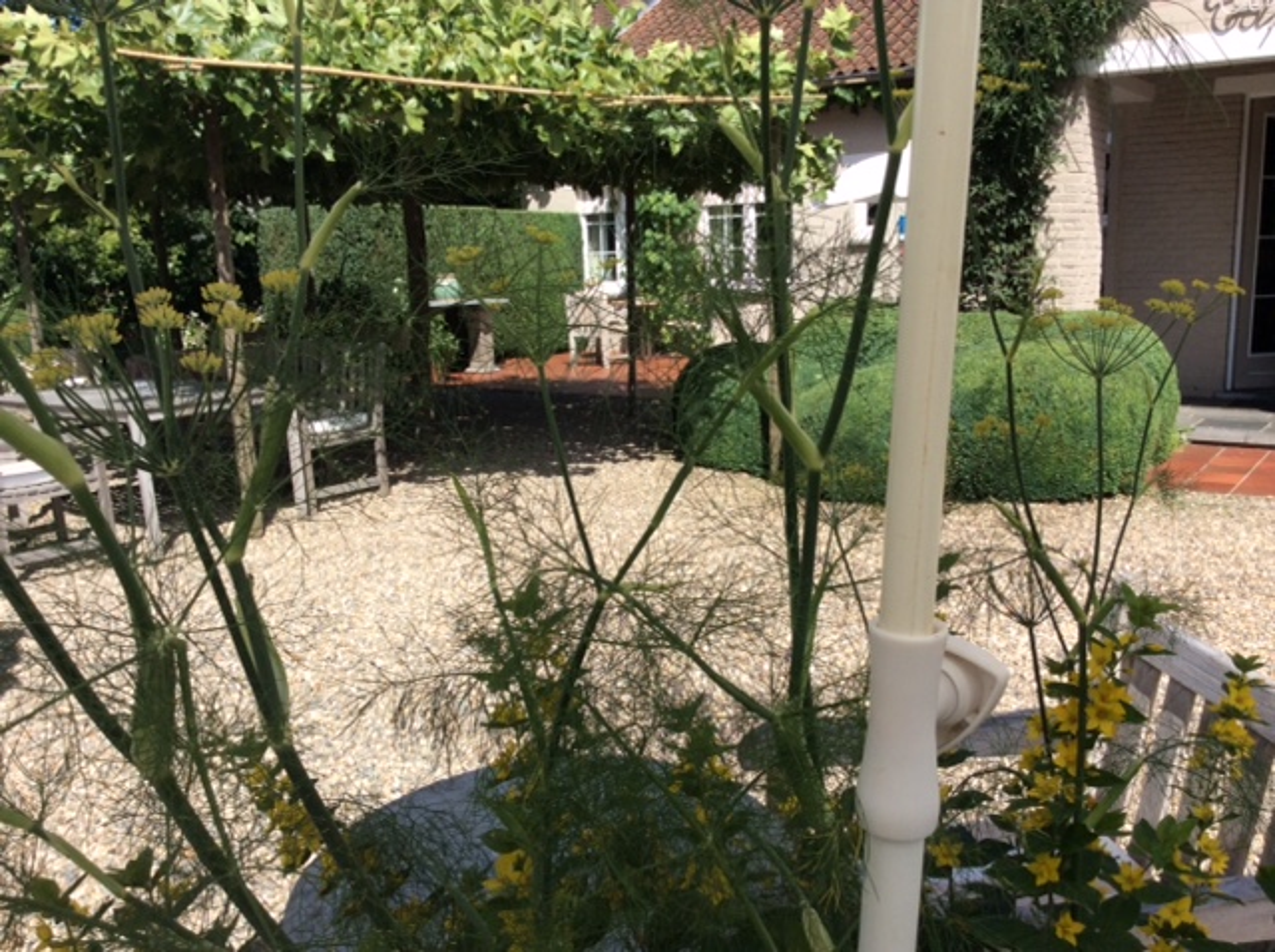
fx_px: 1214
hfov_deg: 55.4
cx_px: 638
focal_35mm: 33
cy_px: 476
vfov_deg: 42.8
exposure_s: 1/1244
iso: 32
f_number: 2.4
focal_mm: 3.3
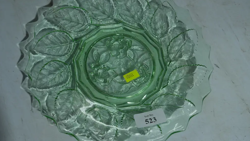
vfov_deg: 23.9
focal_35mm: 50
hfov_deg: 41.3
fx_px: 331
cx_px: 124
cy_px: 72
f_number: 4.7
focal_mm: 22
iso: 250
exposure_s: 1/60
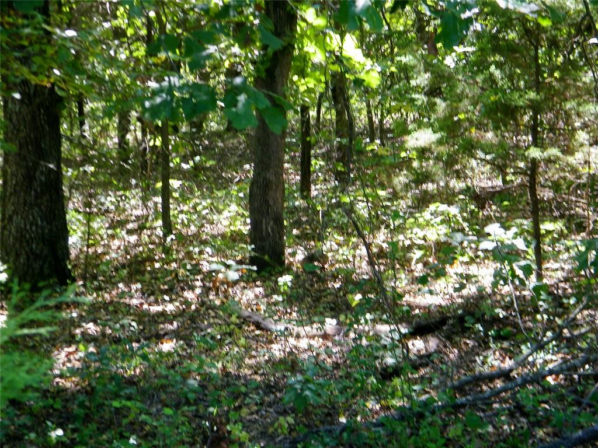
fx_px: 1831
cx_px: 299
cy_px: 224
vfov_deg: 14.0
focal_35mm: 106
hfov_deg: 18.5
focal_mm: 19
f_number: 4.7
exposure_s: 1/40
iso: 80
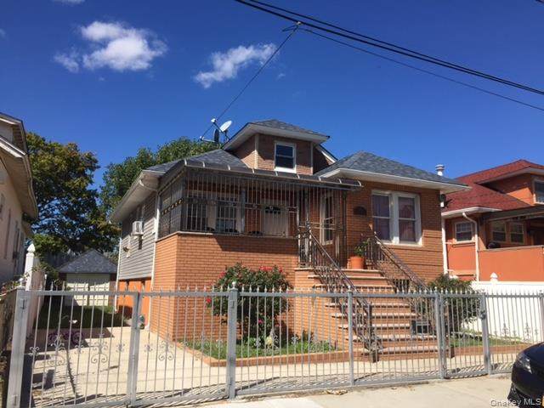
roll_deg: -3.5
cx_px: 272
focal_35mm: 29
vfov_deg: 48.2
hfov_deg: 61.7
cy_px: 204
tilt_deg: +12.3
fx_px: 456
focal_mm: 4.15
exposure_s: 1/2198
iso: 32
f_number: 2.2
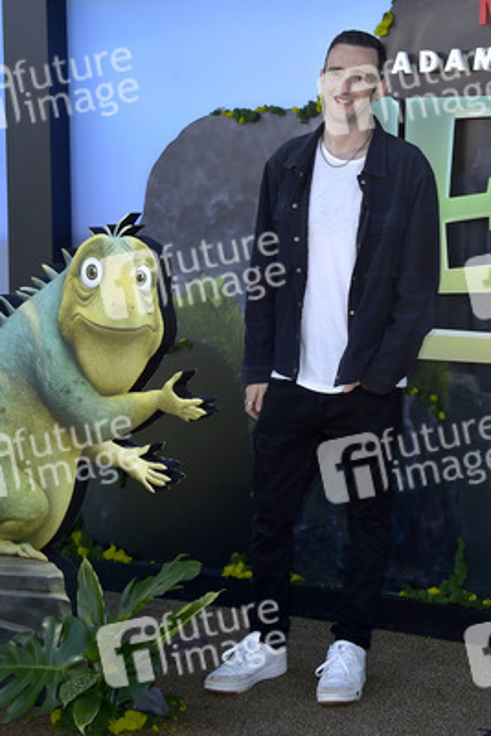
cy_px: 368
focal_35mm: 58
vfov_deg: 34.5
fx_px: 1185
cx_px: 246
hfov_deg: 23.4
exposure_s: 1/200
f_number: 7.1
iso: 125
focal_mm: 58
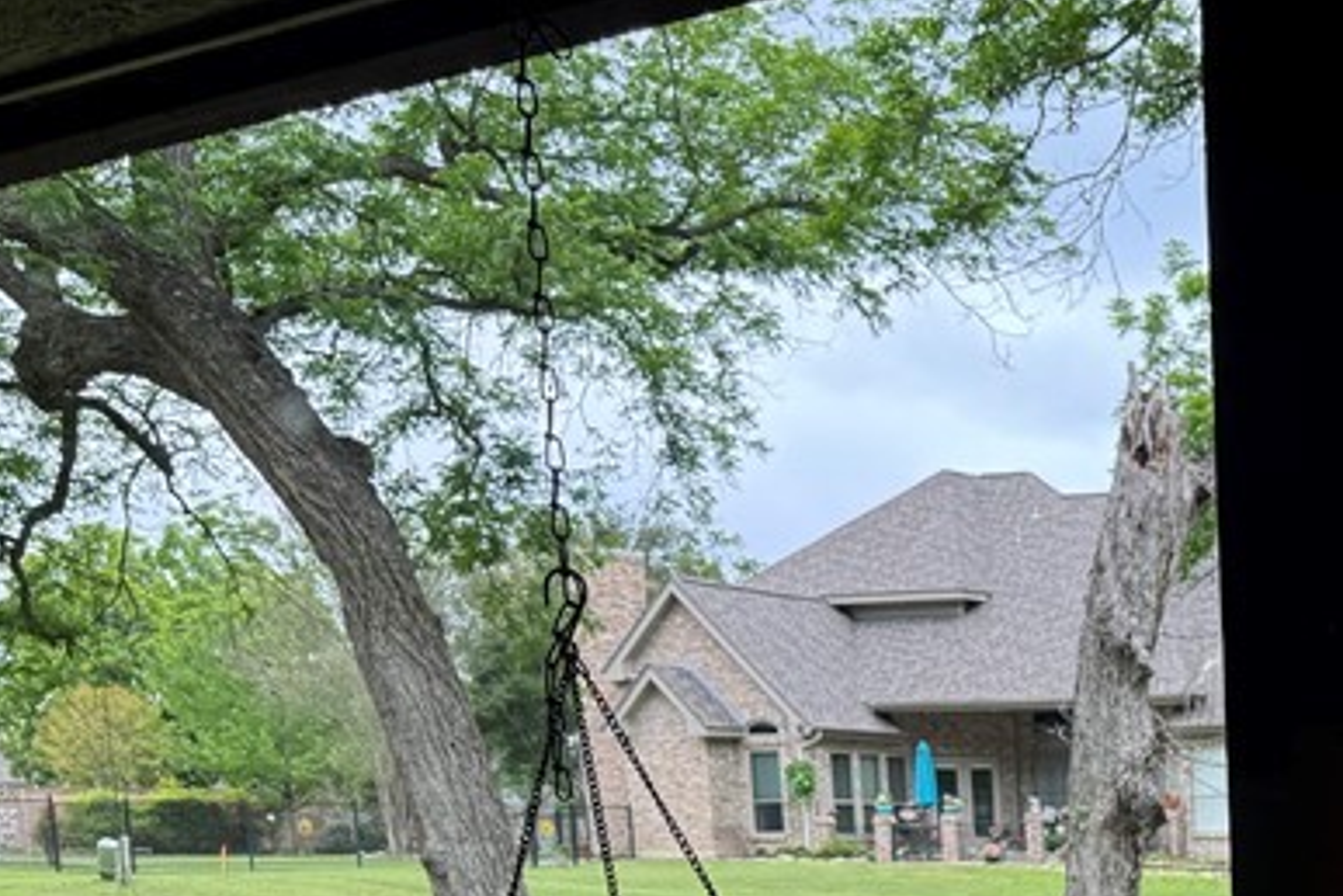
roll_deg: +1.3
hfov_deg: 27.9
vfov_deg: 18.5
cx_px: 1468
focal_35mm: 66
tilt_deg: -11.5
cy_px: 1306
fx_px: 2462
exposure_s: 1/356
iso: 80
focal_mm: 6.76
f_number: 1.78
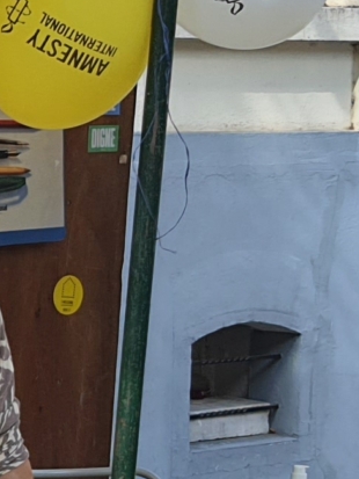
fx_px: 2225
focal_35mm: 161
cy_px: 310
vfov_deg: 12.3
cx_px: -375
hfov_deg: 8.7
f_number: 1.7
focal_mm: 4.32
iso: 50
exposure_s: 1/479
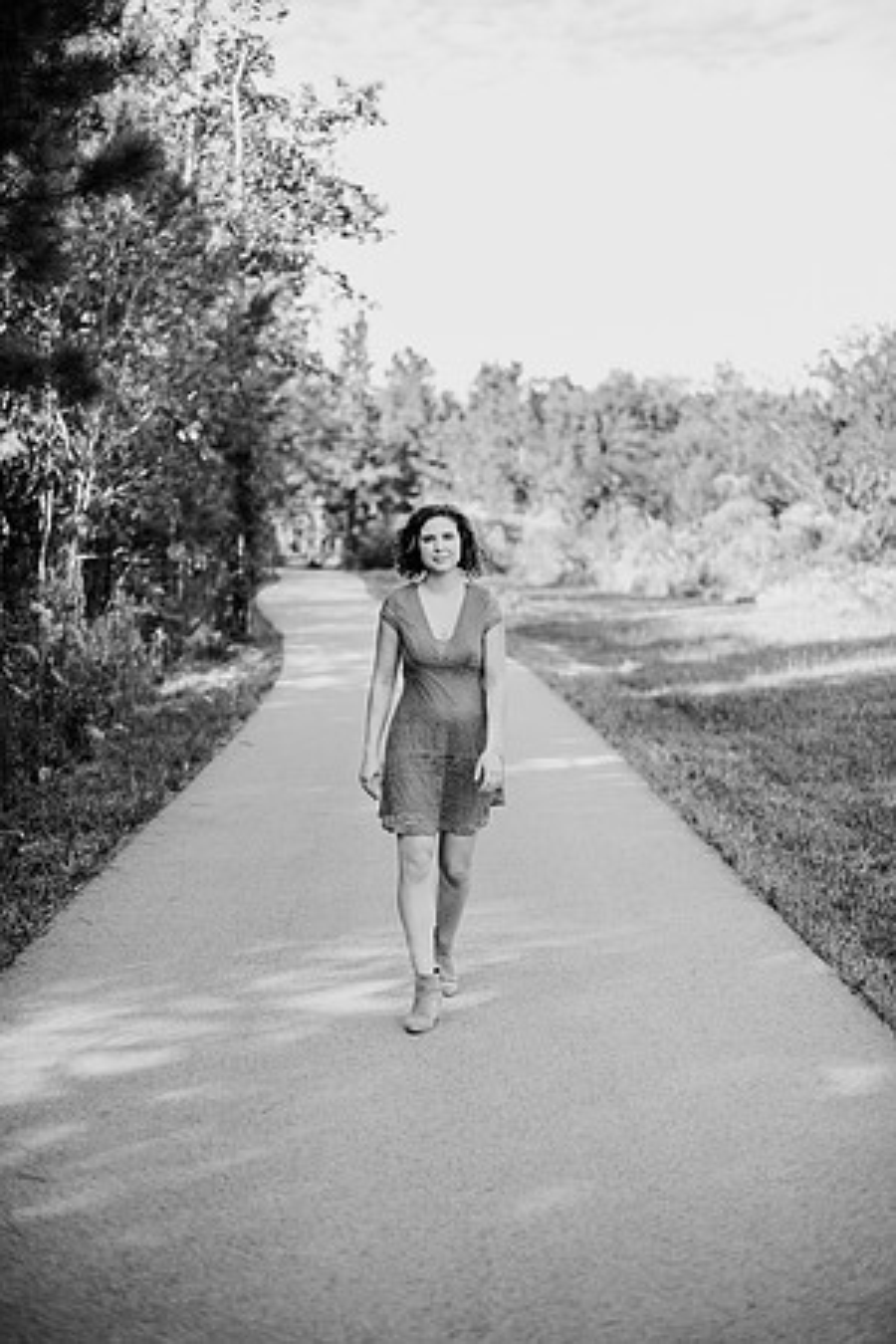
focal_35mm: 50
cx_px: 448
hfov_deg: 27.0
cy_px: 672
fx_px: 1867
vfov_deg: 39.6
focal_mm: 50
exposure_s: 1/800
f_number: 2
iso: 200
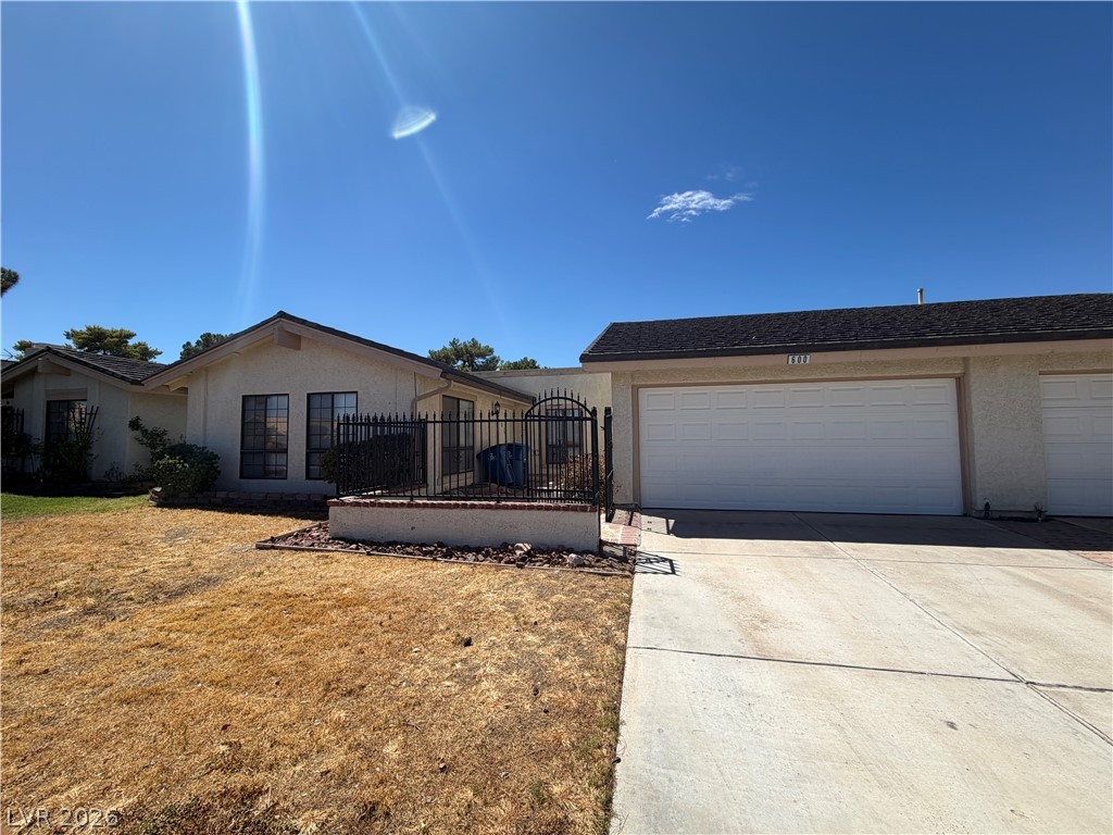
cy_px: 418
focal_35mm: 14
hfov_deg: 102.1
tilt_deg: +3.9
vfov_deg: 85.7
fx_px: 450
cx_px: 556
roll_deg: +1.4
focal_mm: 2.22
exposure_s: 1/1001
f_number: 2.2
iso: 20
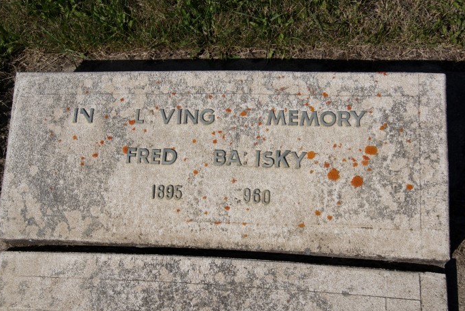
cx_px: 230
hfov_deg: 42.7
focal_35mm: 46
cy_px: 158
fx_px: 595
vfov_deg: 29.3
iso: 100
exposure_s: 1/640
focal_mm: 30
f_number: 8
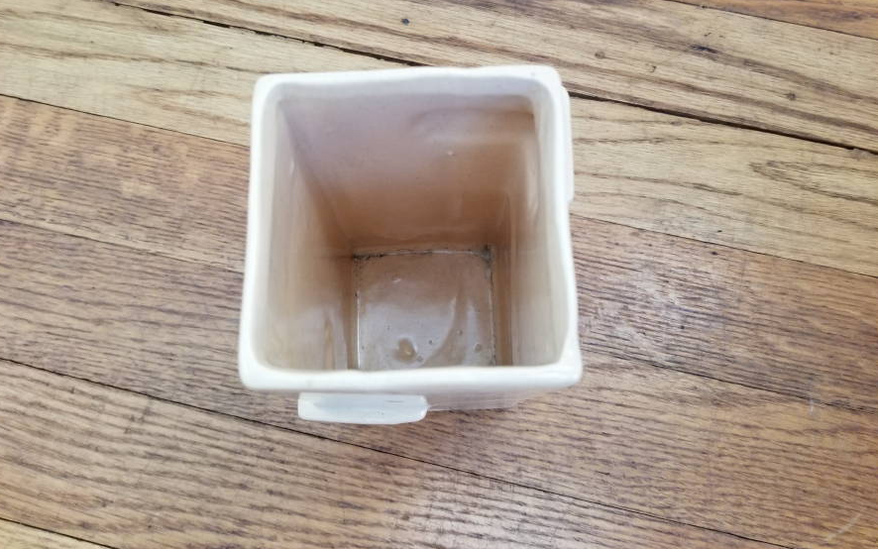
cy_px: 226
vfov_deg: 44.4
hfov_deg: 66.5
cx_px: 434
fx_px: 670
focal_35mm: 28
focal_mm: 4.25
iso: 160
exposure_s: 1/60
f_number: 1.7
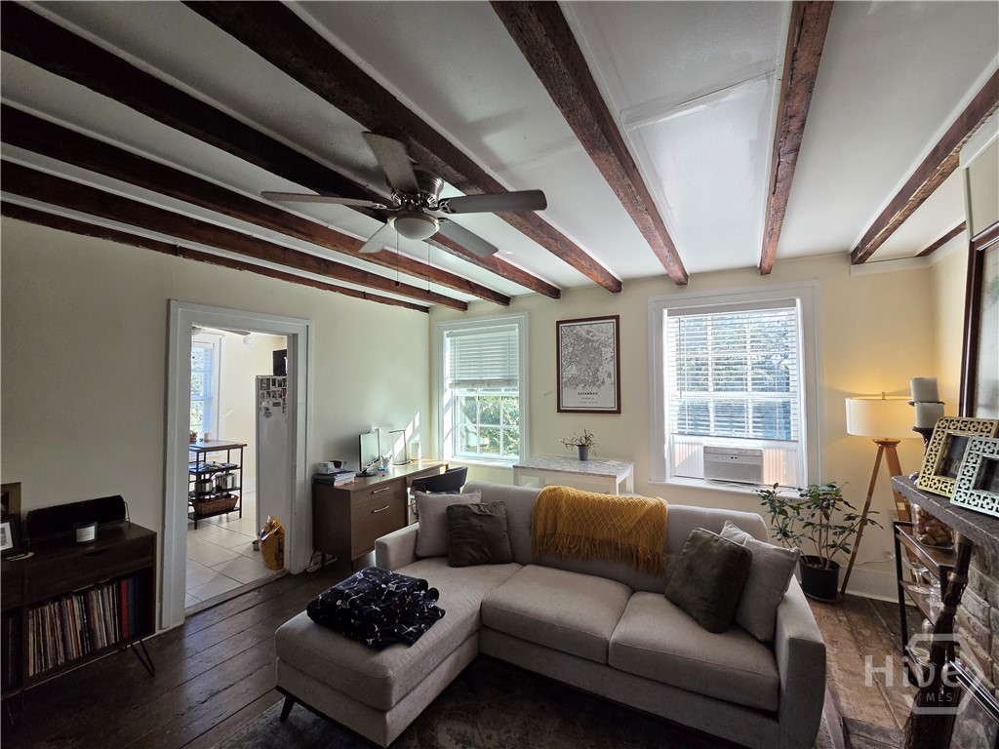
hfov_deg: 106.2
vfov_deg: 89.9
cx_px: 500
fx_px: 375
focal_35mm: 13
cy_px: 374
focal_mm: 2.2
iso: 160
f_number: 2.2
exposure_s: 1/359
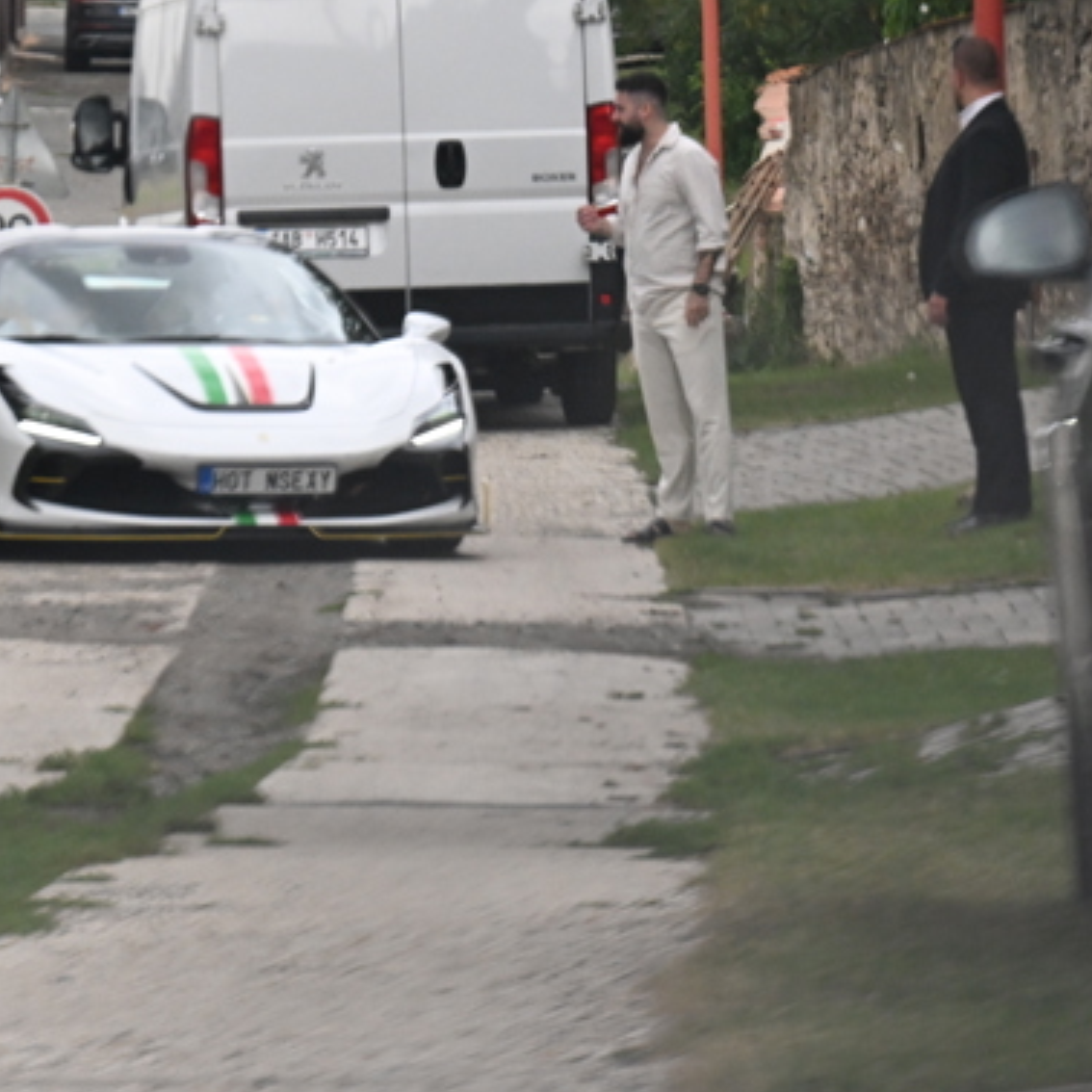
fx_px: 16596
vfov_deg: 3.8
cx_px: 526
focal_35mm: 465
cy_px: 456
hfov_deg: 3.8
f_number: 4.5
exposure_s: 1/6400
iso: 2500
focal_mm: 200
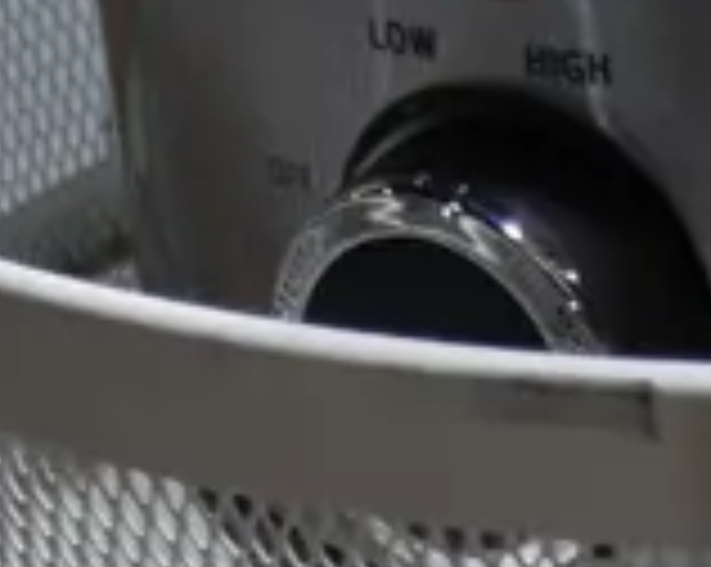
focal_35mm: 228
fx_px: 4792
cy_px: 2124
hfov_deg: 8.4
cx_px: 884
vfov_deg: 5.9
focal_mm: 18
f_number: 4
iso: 200
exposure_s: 1/80
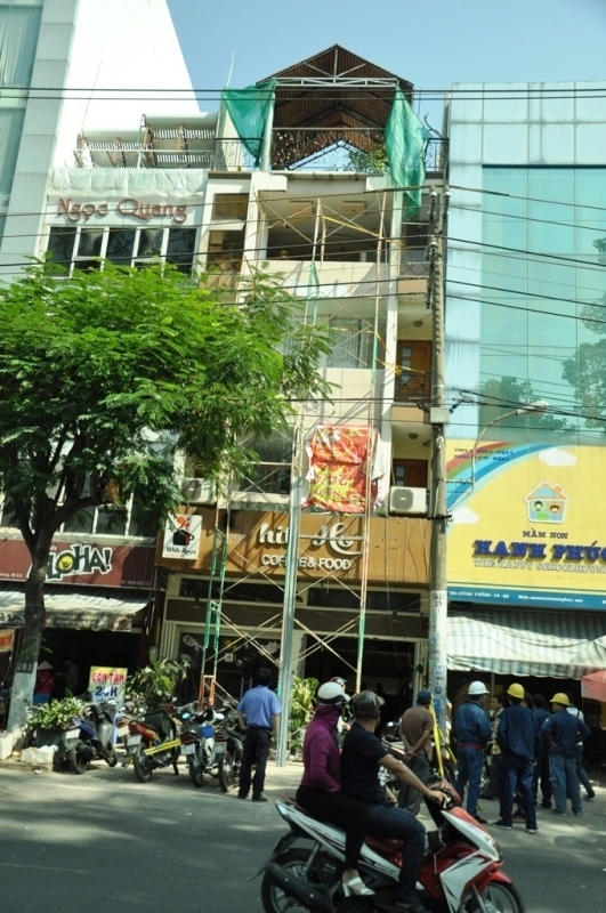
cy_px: 456
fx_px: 836
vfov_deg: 57.3
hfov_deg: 39.9
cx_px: 303
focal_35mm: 33
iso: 500
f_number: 3.8
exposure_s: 1/2000
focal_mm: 22
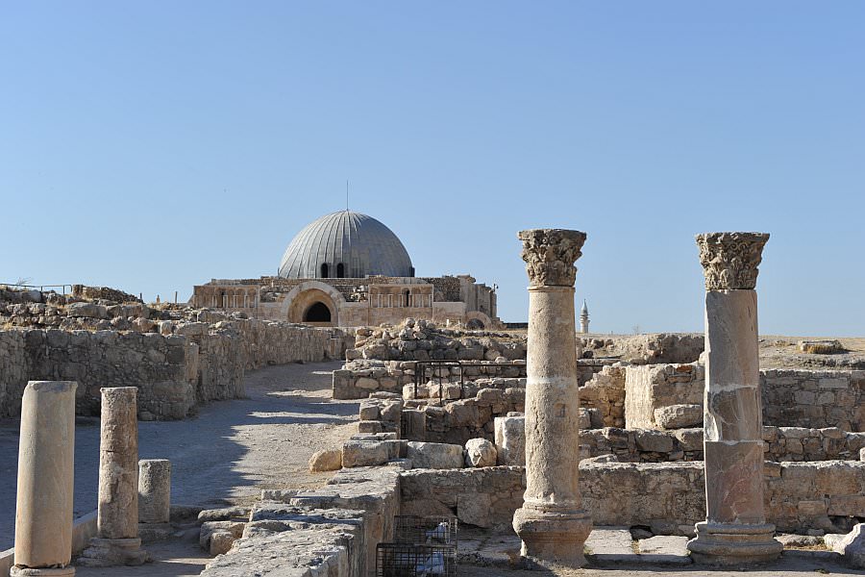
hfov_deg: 28.8
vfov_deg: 19.5
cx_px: 432
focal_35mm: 70
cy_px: 288
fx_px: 1682
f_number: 9
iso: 200
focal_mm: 70
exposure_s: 1/320
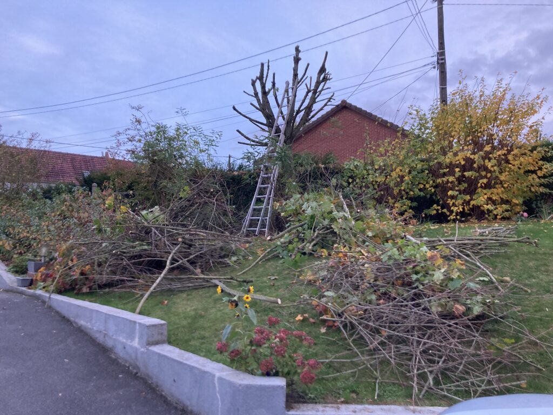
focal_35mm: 28
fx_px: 447
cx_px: 276
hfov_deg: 63.4
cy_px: 208
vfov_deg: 49.7
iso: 80
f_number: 1.8
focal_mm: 3.99
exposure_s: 1/121
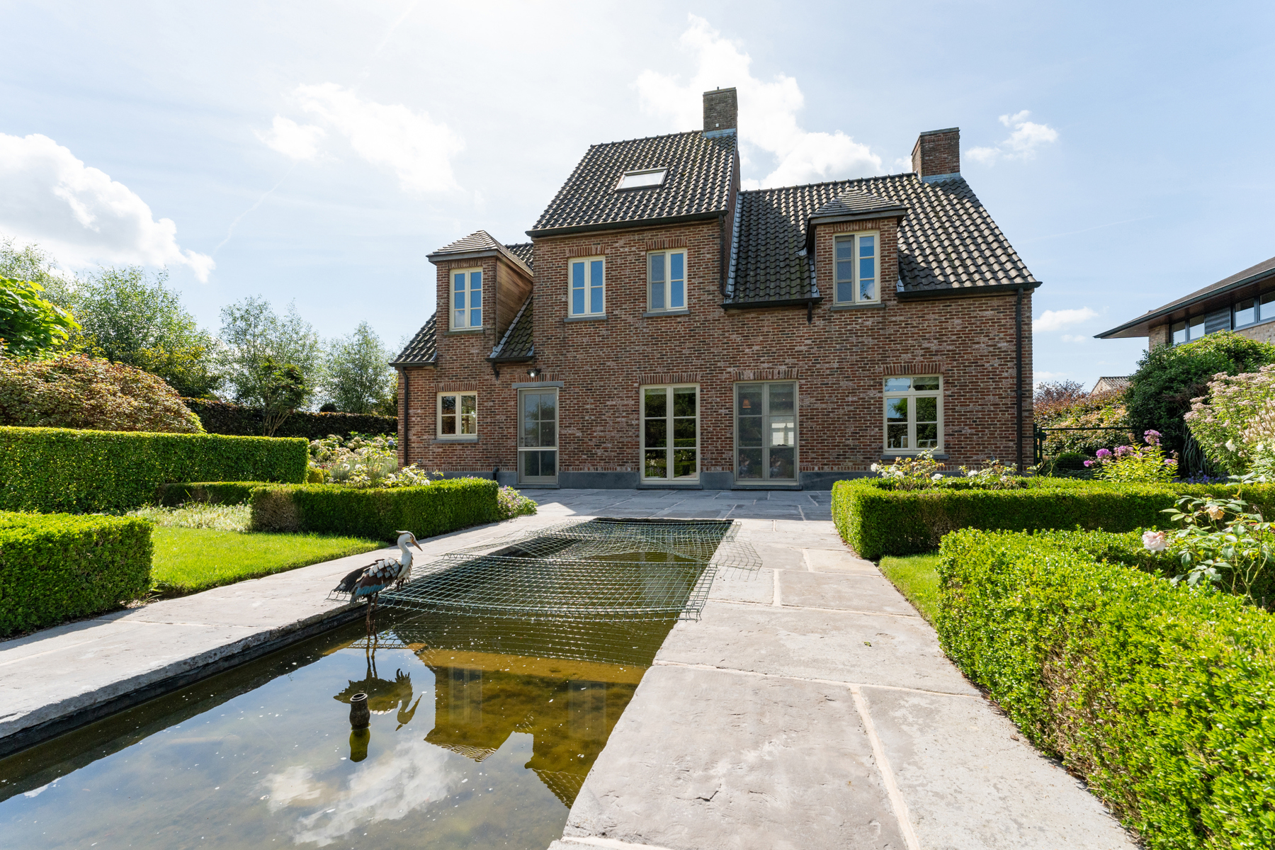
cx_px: 638
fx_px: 542
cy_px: 425
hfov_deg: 99.3
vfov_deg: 76.2
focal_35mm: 15
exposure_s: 1/800
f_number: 11
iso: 800
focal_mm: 15.3
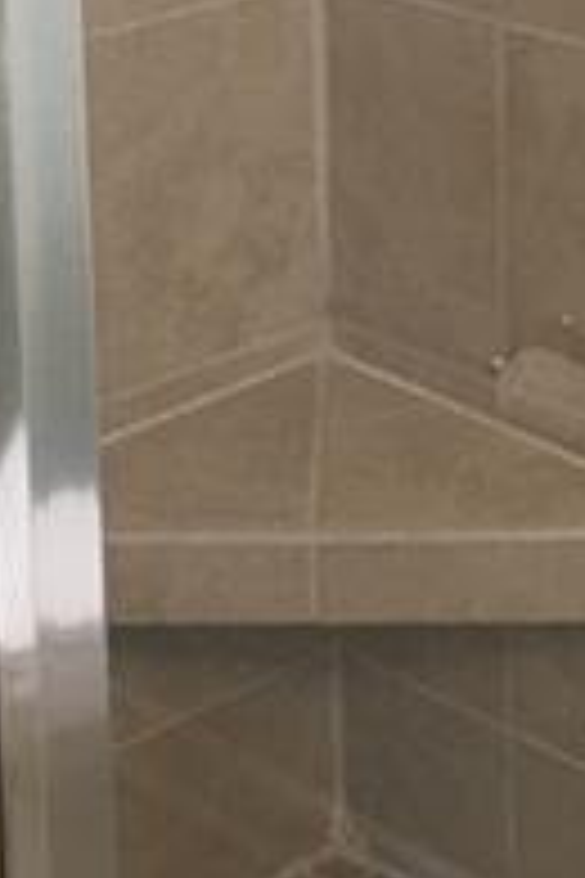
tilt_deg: -13.8
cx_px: 310
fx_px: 2900
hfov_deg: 11.5
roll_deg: +1.5
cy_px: -50
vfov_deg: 16.7
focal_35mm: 119
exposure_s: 1/30
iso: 160
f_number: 2.2
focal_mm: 4.15
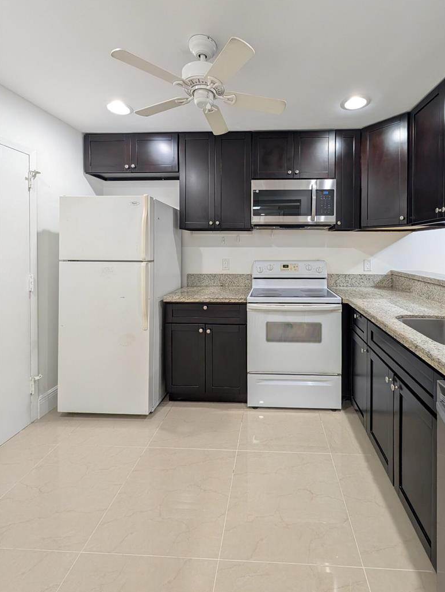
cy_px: 250
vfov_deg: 101.2
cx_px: 257
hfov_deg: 85.1
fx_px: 240
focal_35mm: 14
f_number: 1.7
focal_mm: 2.02
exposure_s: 1/60
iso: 155
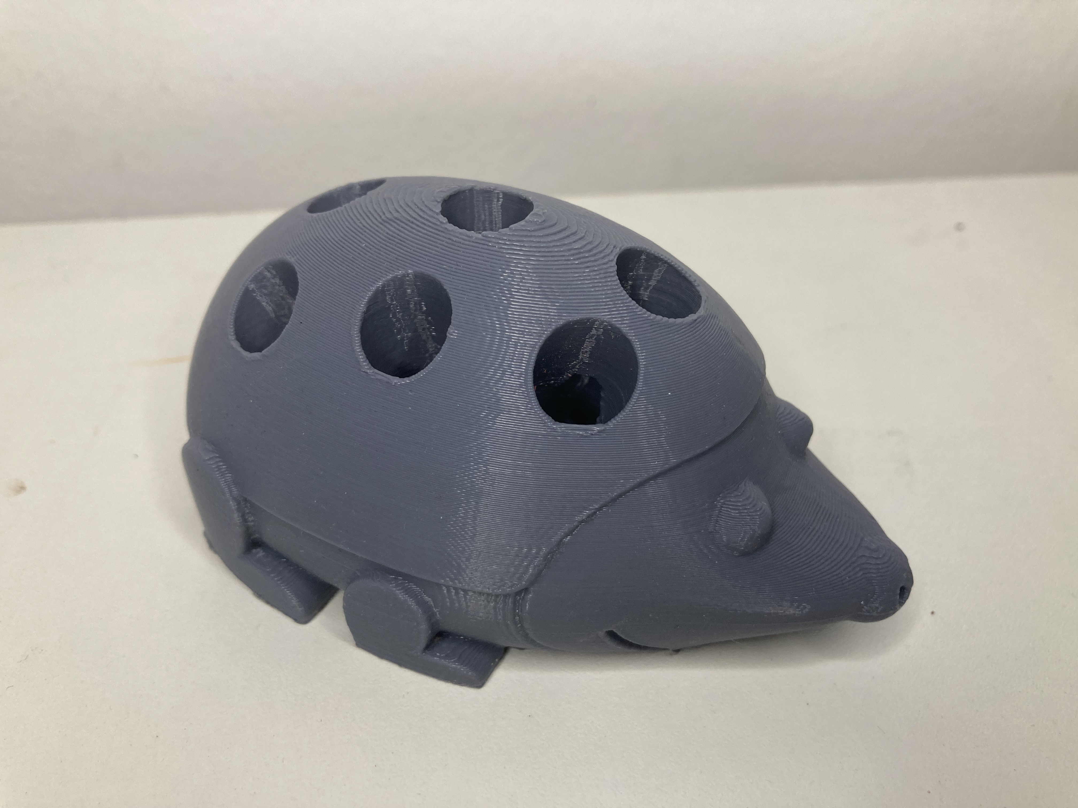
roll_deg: -3.8
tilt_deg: -37.6
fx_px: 872
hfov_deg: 63.4
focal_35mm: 28
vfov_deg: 49.7
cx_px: 539
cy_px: 404
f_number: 1.8
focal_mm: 3.99
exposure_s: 1/50
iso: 50
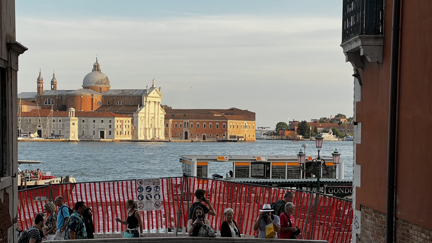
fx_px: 962
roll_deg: -0.4
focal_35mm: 84
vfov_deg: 14.4
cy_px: 141
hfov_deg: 25.3
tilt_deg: +0.1
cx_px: 216
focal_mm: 9
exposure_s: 1/200
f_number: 2.8
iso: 32
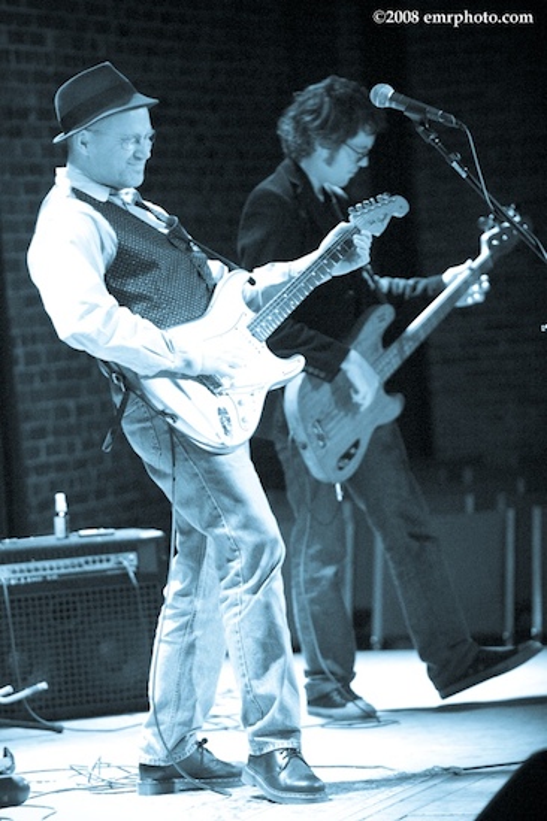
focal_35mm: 155
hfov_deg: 8.8
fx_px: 3537
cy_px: 410
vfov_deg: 13.3
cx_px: 274
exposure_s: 1/125
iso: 5000
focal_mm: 155
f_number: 2.8
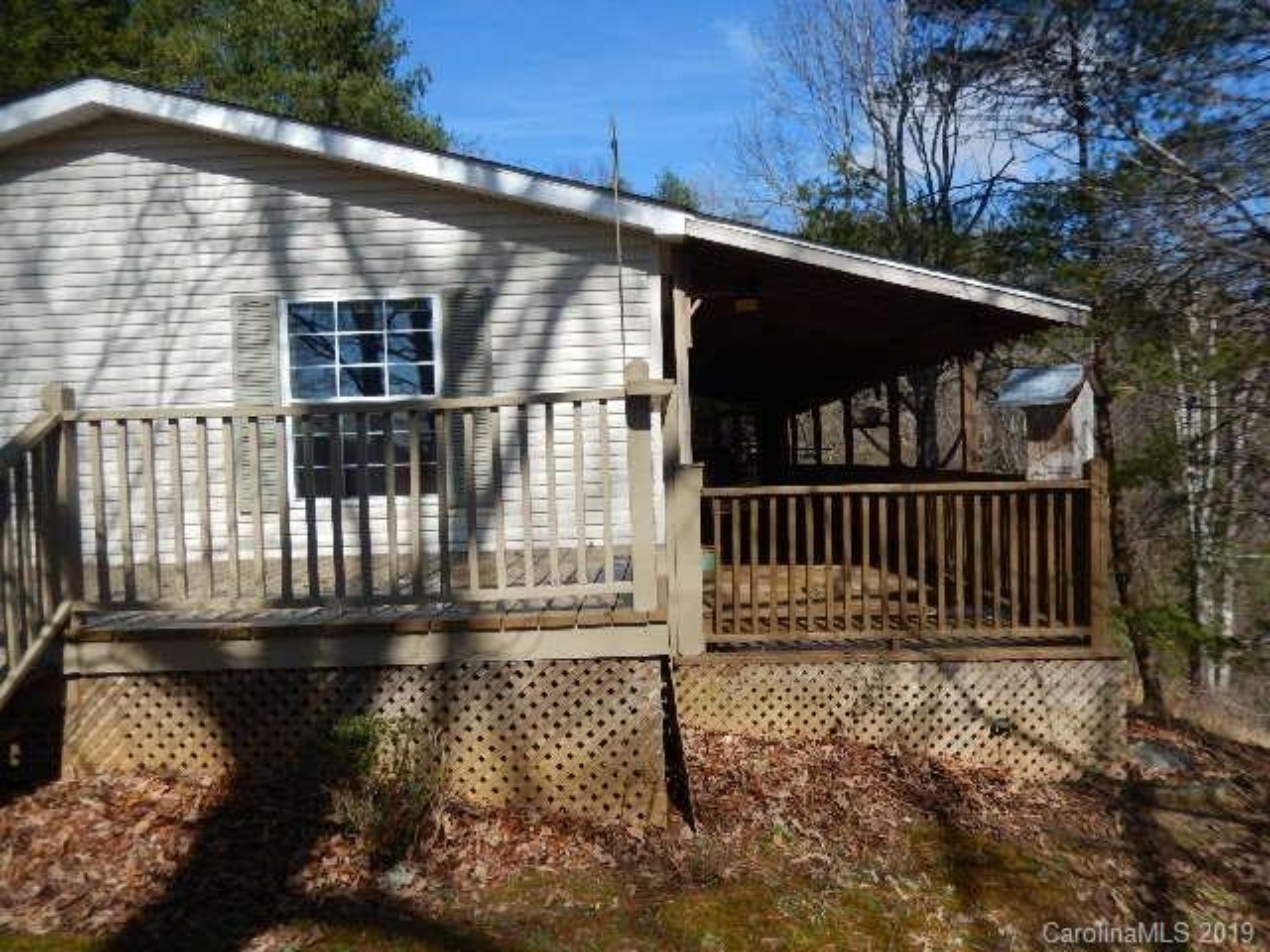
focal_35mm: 25
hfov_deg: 69.4
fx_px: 917
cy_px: 476
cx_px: 635
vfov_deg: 54.9
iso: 125
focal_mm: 4.5
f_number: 3.4
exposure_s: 1/1500
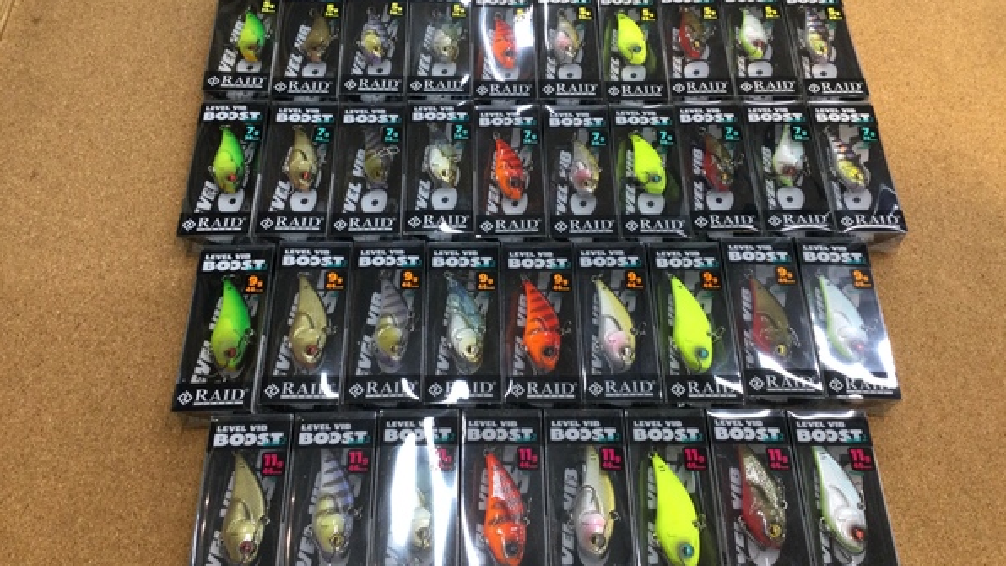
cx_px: 503
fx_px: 907
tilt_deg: -59.9
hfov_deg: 58.0
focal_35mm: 34
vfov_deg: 34.6
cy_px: 245
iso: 40
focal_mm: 3.3
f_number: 2.4
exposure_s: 1/30
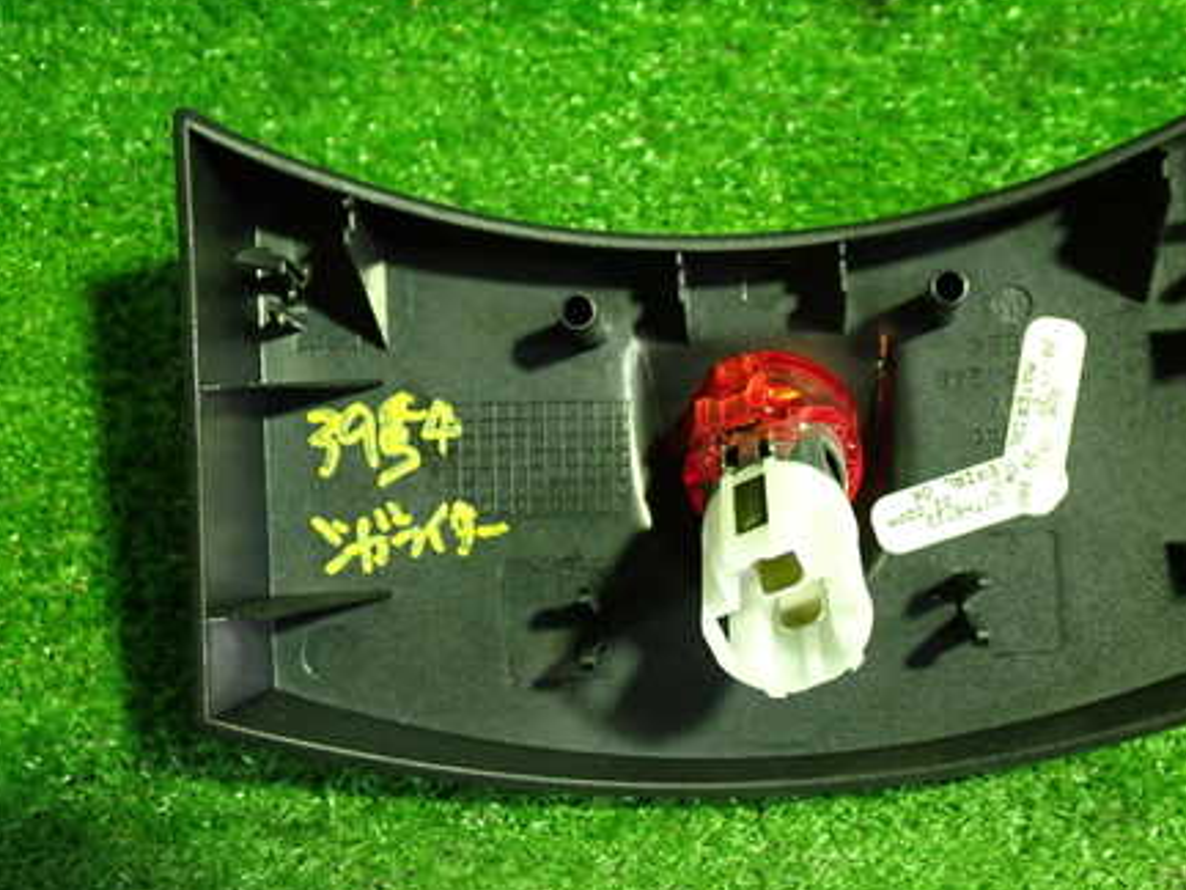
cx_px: 758
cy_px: 492
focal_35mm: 50
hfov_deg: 37.9
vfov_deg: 29.1
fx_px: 1713
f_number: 2.5
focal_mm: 6.37
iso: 640
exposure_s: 1/40
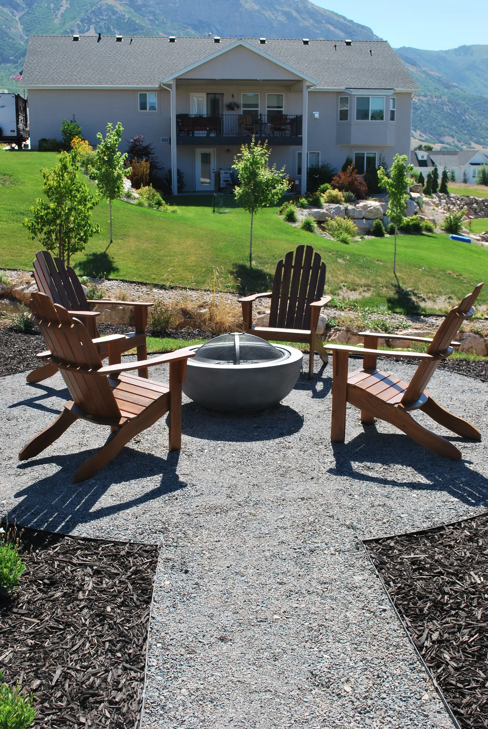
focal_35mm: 44
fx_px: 882
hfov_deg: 30.9
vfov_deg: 44.9
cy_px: 364
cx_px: 244
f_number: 10
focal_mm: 29
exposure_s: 1/200
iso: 200
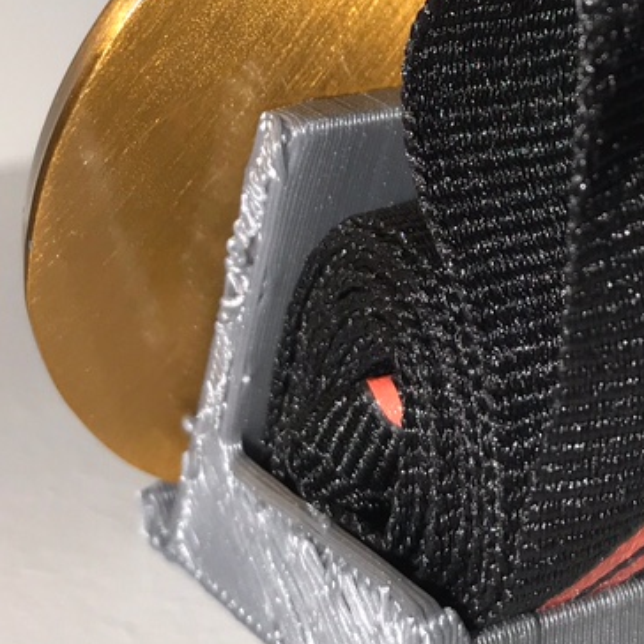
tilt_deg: -9.4
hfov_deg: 19.8
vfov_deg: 19.6
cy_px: 69
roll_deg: -0.5
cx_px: 479
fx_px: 1831
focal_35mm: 87
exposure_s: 1/167
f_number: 1.8
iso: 25
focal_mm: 3.99
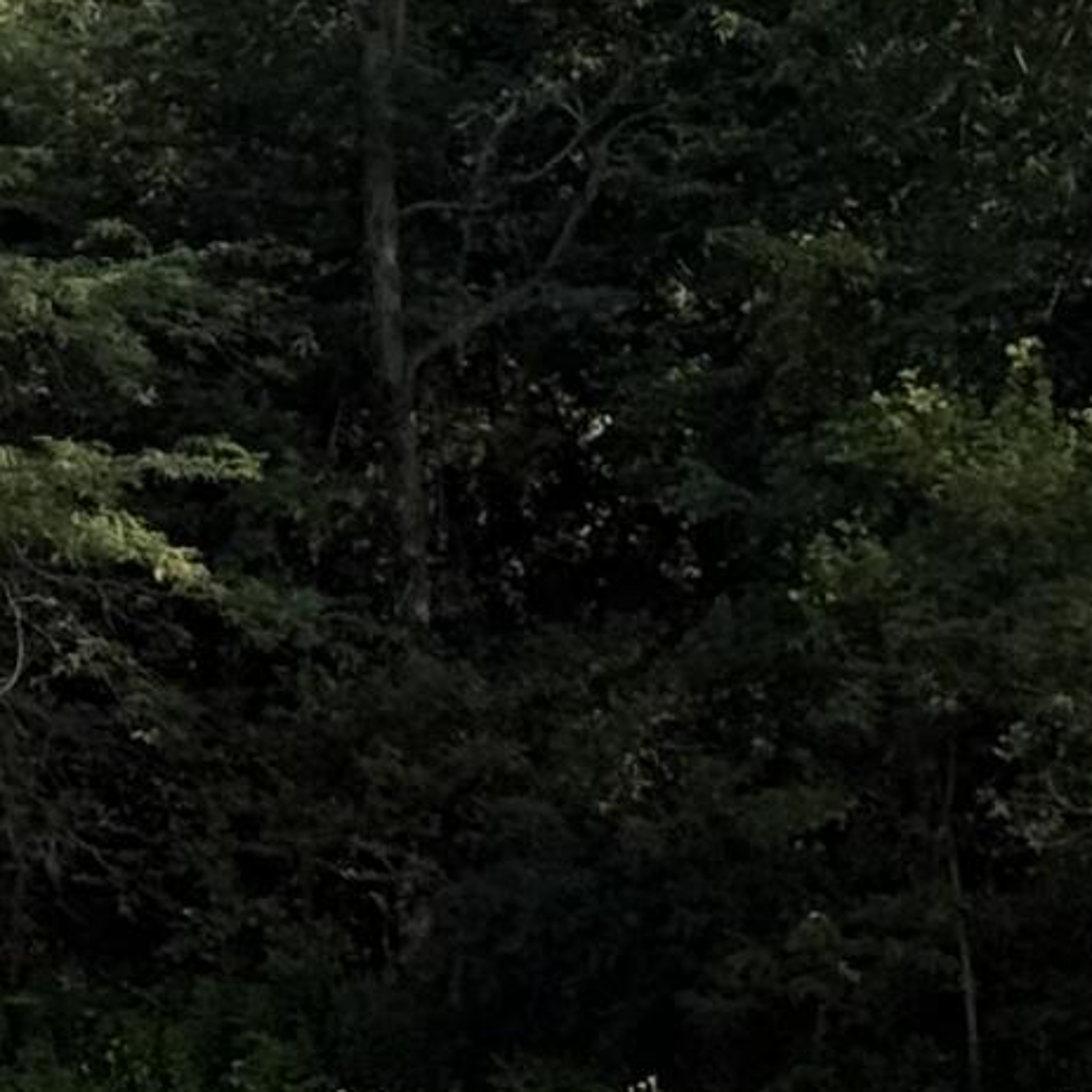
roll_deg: -2.2
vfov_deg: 6.4
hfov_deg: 6.3
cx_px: -203
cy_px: 476
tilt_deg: +3.6
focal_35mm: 275
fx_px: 9815
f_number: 1.78
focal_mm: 6.76
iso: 80
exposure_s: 1/3226
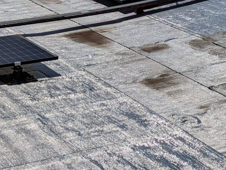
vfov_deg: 13.8
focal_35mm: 101
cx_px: 176
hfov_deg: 19.3
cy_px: -81
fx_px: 660
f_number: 1.85
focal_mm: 6.81
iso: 49
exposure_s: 1/18868
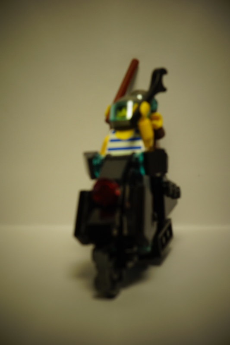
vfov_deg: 32.9
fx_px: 585
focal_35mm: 61
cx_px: 115
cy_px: 172
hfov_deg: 22.3
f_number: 9
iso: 125
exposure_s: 1/80
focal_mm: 22.49
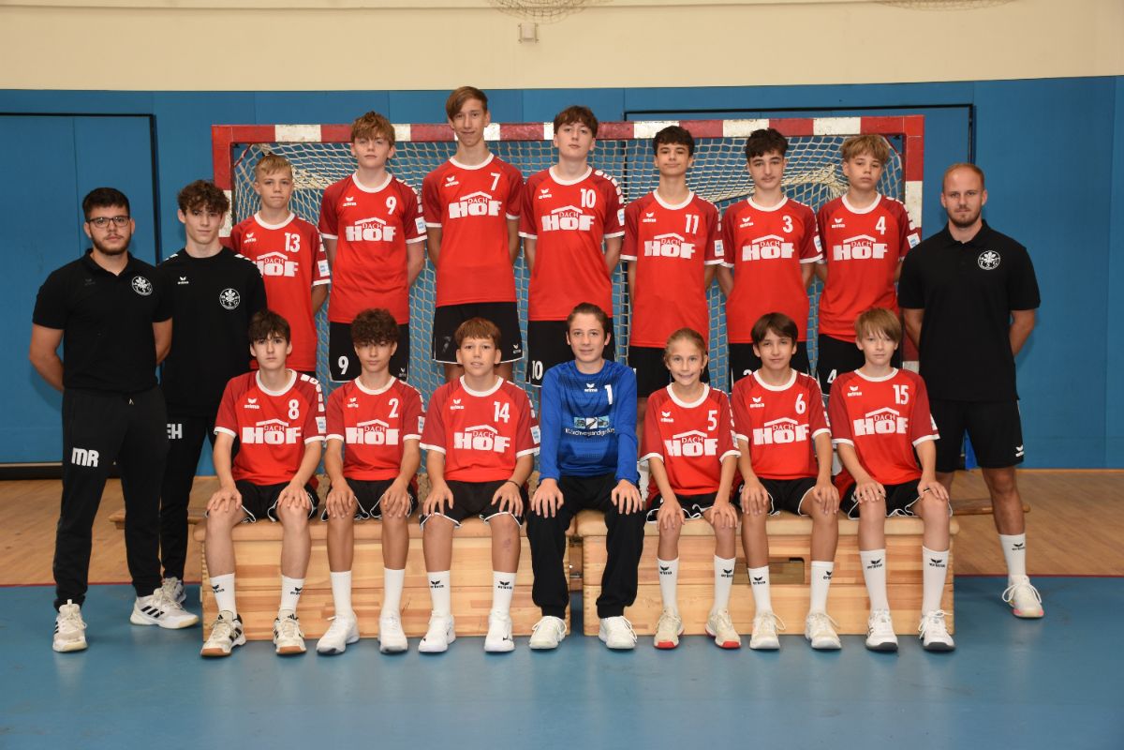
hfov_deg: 38.9
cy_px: 375
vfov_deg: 26.5
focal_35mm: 51
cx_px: 562
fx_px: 1592
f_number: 4.2
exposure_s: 1/40
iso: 250
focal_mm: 34
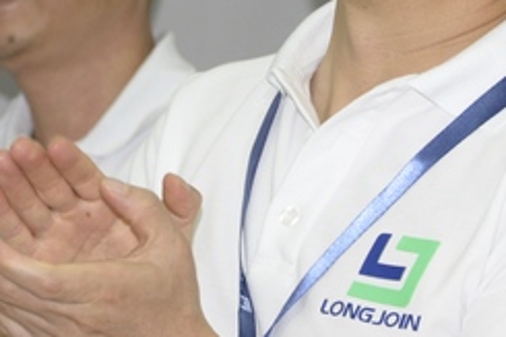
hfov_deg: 6.3
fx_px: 4579
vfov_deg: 4.2
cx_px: 190
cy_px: -51
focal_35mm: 326
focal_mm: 100
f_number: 5.6
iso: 1800
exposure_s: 1/100
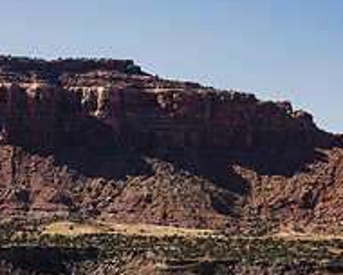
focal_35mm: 156
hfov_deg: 12.3
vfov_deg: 9.8
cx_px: 108
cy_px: 293
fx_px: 1584
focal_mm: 70
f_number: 7.1
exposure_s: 1/500
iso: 160
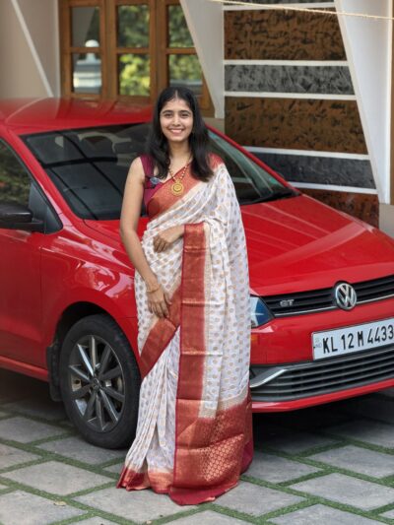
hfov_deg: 14.8
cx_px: 197
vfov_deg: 19.6
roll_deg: +0.6
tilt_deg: -8.7
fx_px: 1517
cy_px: 262
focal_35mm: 100
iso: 125
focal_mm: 16.89
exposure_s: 1/121
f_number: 2.8
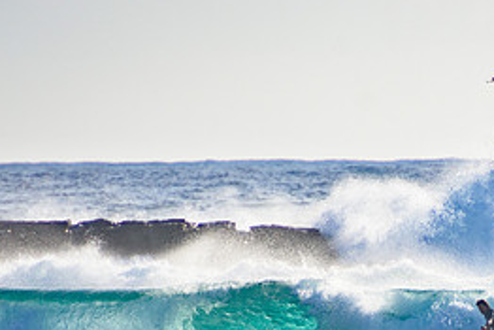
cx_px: 464
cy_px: 355
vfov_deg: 1.0
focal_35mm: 1330
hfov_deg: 1.5
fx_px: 18260
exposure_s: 1/2000
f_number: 5.6
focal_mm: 400
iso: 280
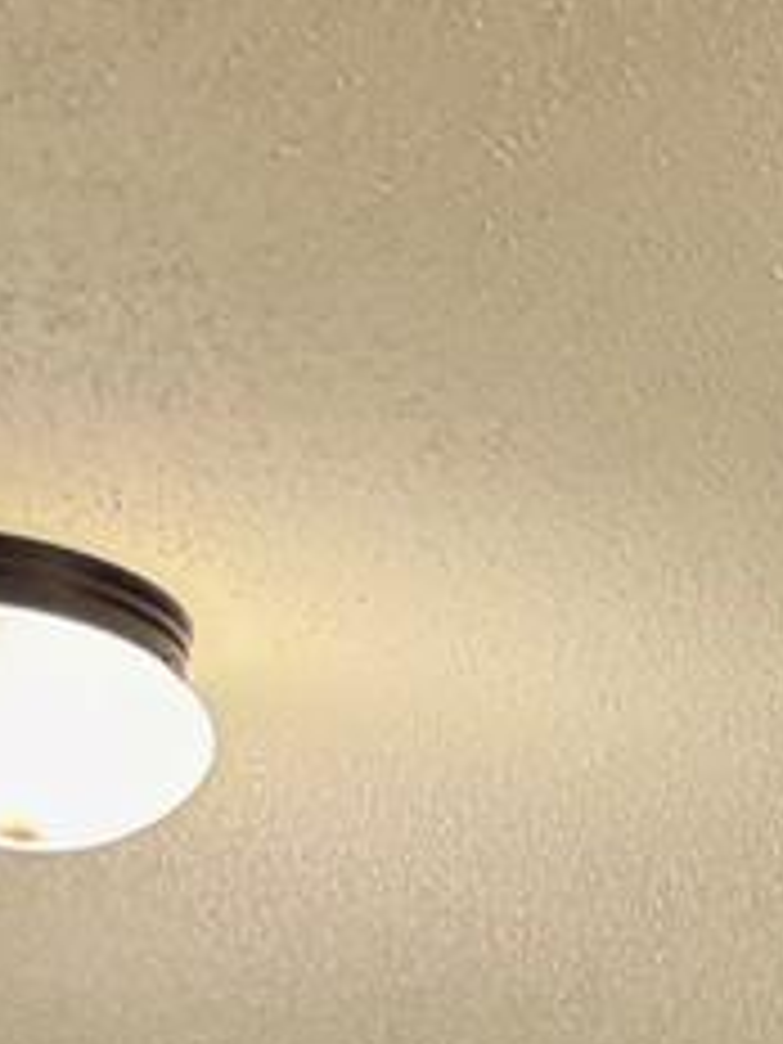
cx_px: 1786
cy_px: 2619
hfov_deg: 10.5
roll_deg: -1.0
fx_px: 3740
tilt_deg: -2.5
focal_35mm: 124
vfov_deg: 12.2
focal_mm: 6.76
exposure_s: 1/60
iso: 320
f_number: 1.78
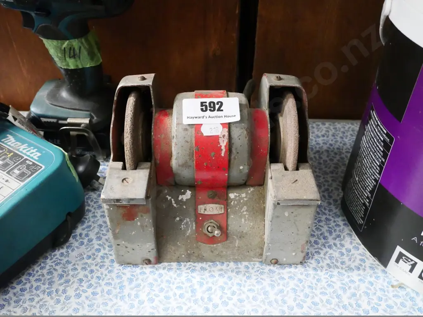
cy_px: 158
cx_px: 212
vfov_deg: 46.8
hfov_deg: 60.0
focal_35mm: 30
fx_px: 367
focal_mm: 15
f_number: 5.6
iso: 6400
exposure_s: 1/125
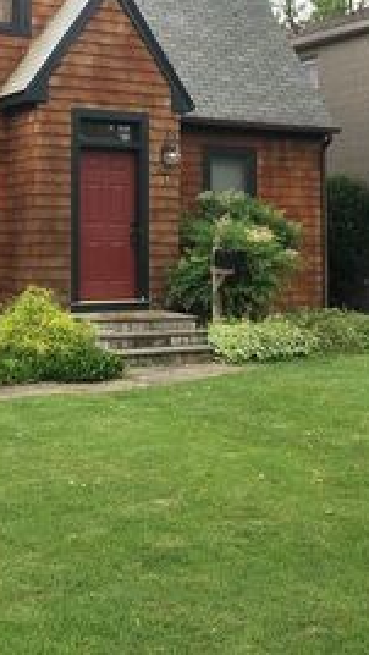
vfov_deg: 35.0
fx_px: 1025
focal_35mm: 59
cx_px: 154
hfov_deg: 20.4
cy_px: 199
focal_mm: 4.15
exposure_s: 1/146
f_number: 2.2
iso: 25
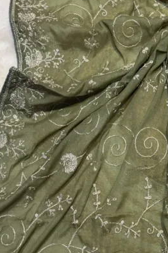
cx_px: 164
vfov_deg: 32.1
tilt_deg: -76.0
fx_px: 434
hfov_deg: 21.2
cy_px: 167
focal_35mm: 62
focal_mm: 5.96
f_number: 1.6
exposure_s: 1/100
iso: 100
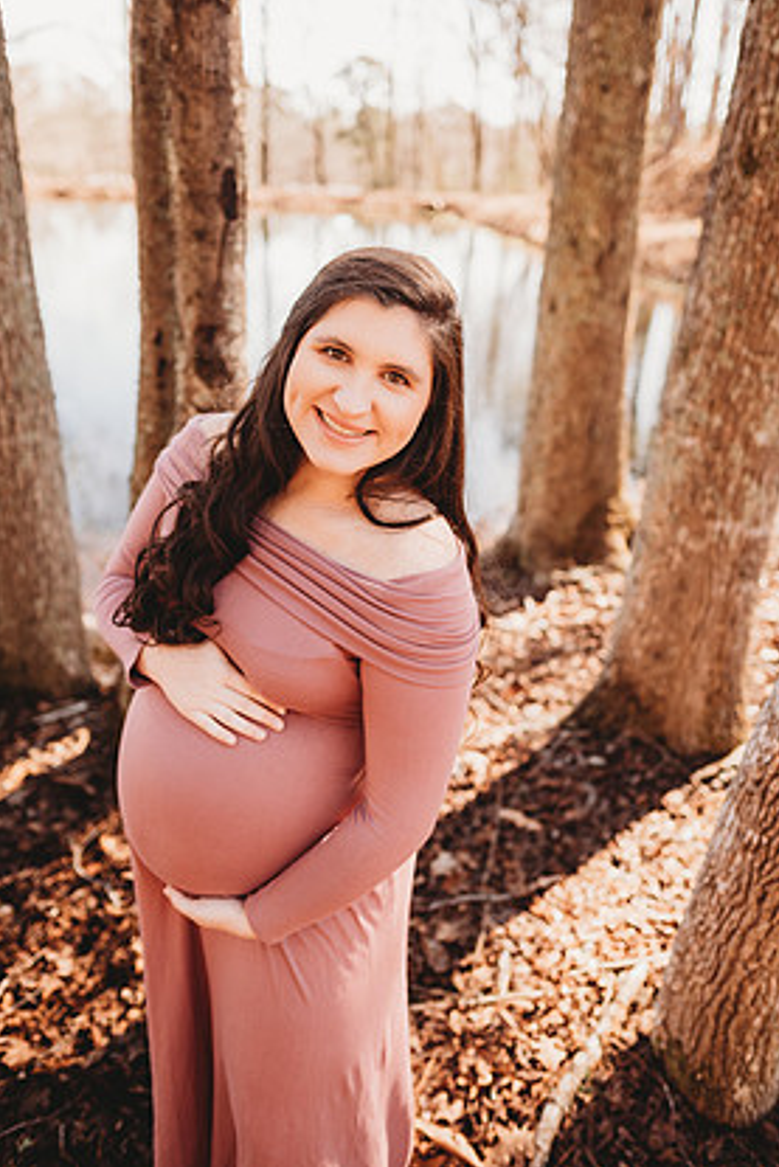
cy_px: 537
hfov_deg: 49.6
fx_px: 843
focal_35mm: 26
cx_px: 391
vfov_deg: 69.3
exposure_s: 1/250
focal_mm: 24
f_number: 2.2
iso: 100
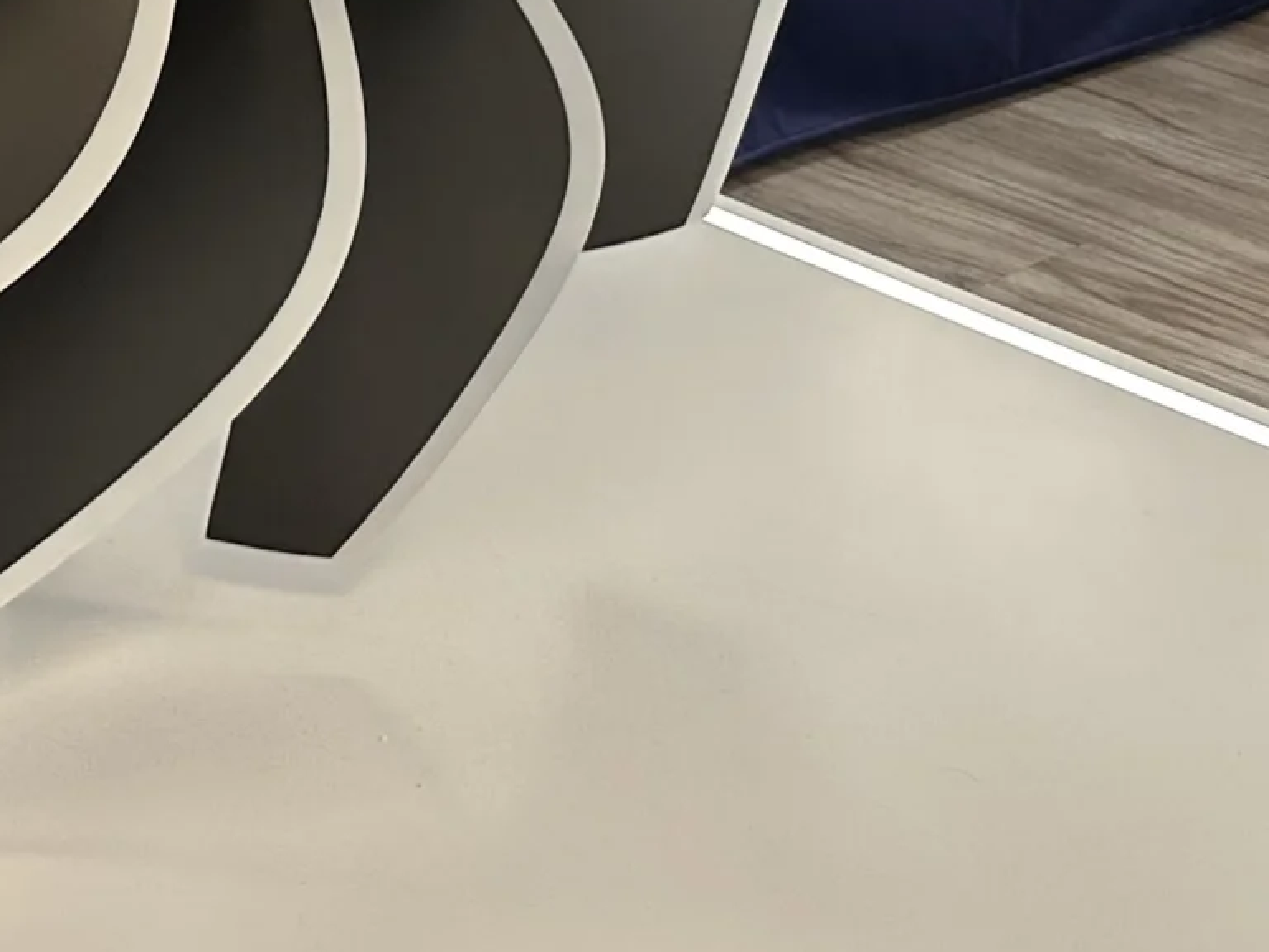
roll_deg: +0.9
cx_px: -132
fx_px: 2933
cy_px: -473
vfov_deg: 16.8
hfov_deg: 23.0
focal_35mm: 80
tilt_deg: -10.0
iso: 160
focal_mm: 6.86
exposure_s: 1/100
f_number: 1.78
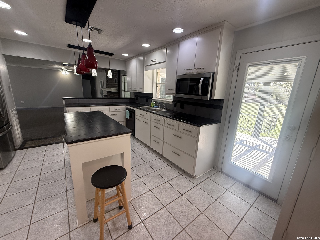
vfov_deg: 85.7
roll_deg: -3.3
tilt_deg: -12.1
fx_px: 129
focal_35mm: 14
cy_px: 120
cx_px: 160
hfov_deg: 102.1
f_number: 2.2
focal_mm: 2.22
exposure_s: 1/120
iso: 250
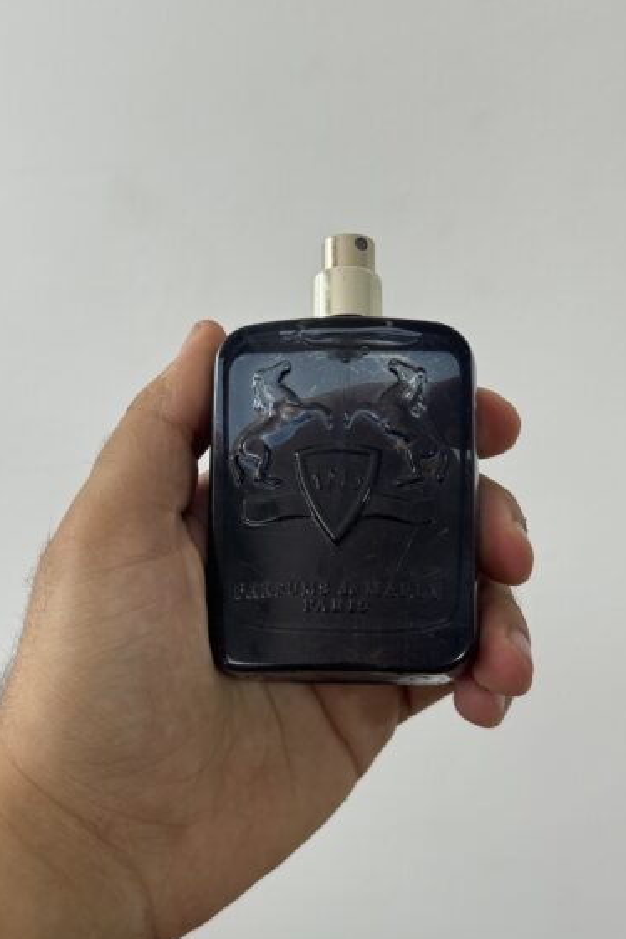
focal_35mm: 51
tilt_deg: -20.2
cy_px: 475
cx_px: 301
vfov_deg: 38.9
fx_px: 1330
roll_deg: -3.1
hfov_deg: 26.5
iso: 80
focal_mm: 6.76
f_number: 1.78
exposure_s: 1/50
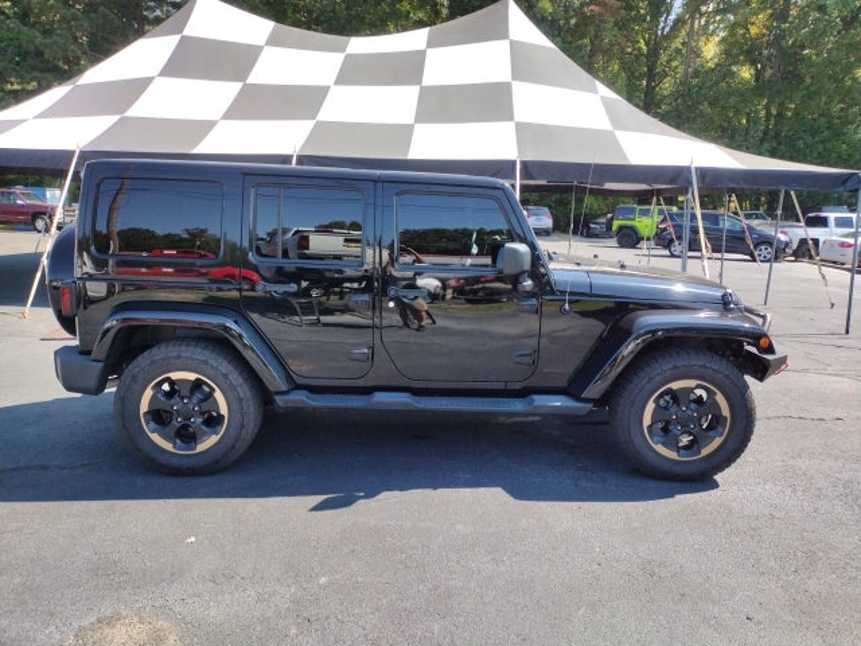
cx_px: 430
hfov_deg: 65.3
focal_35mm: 27
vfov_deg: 51.4
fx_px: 672
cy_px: 323
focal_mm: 4.71
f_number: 1.7
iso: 100
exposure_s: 1/1164
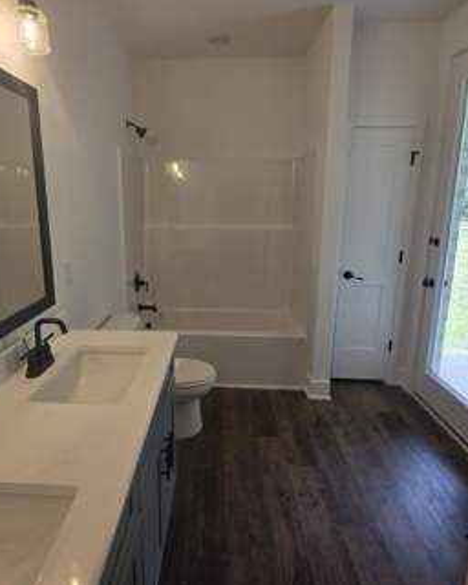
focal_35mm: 19
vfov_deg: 83.1
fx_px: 329
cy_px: 266
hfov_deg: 70.6
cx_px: 205
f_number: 1.9
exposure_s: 1/120
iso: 32
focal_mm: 2.2
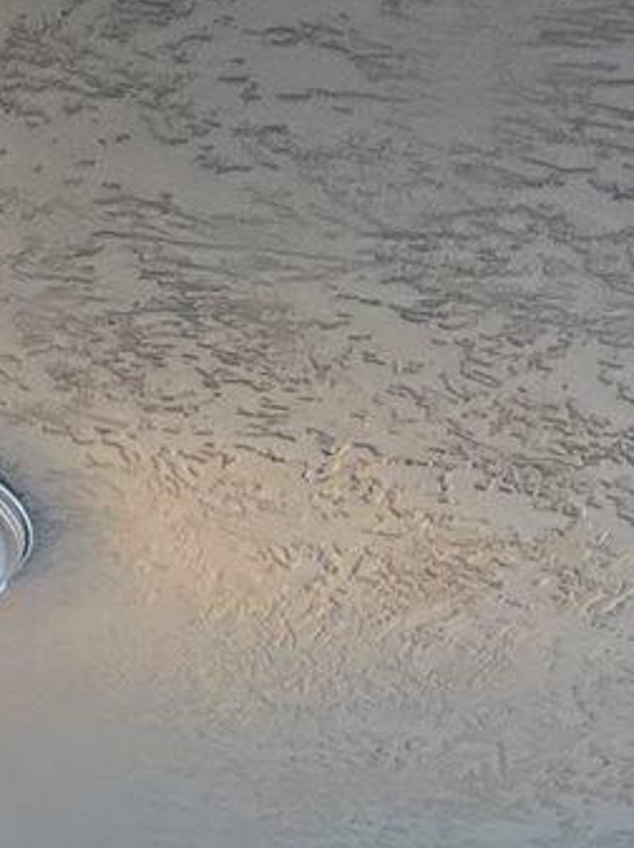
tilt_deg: -7.6
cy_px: 2803
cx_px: 717
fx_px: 4355
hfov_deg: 8.3
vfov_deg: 8.6
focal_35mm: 178
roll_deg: +0.1
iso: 100
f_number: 1.6
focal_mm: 5.1
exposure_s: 1/120
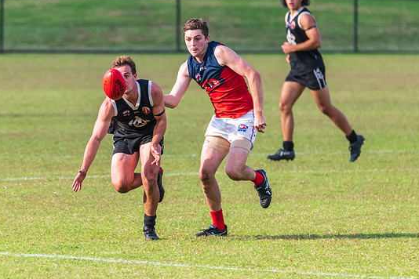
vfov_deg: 1.9
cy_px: 171
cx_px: 150
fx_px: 8577
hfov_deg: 2.8
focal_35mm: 737
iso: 800
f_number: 6.3
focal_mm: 450
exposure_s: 1/1250
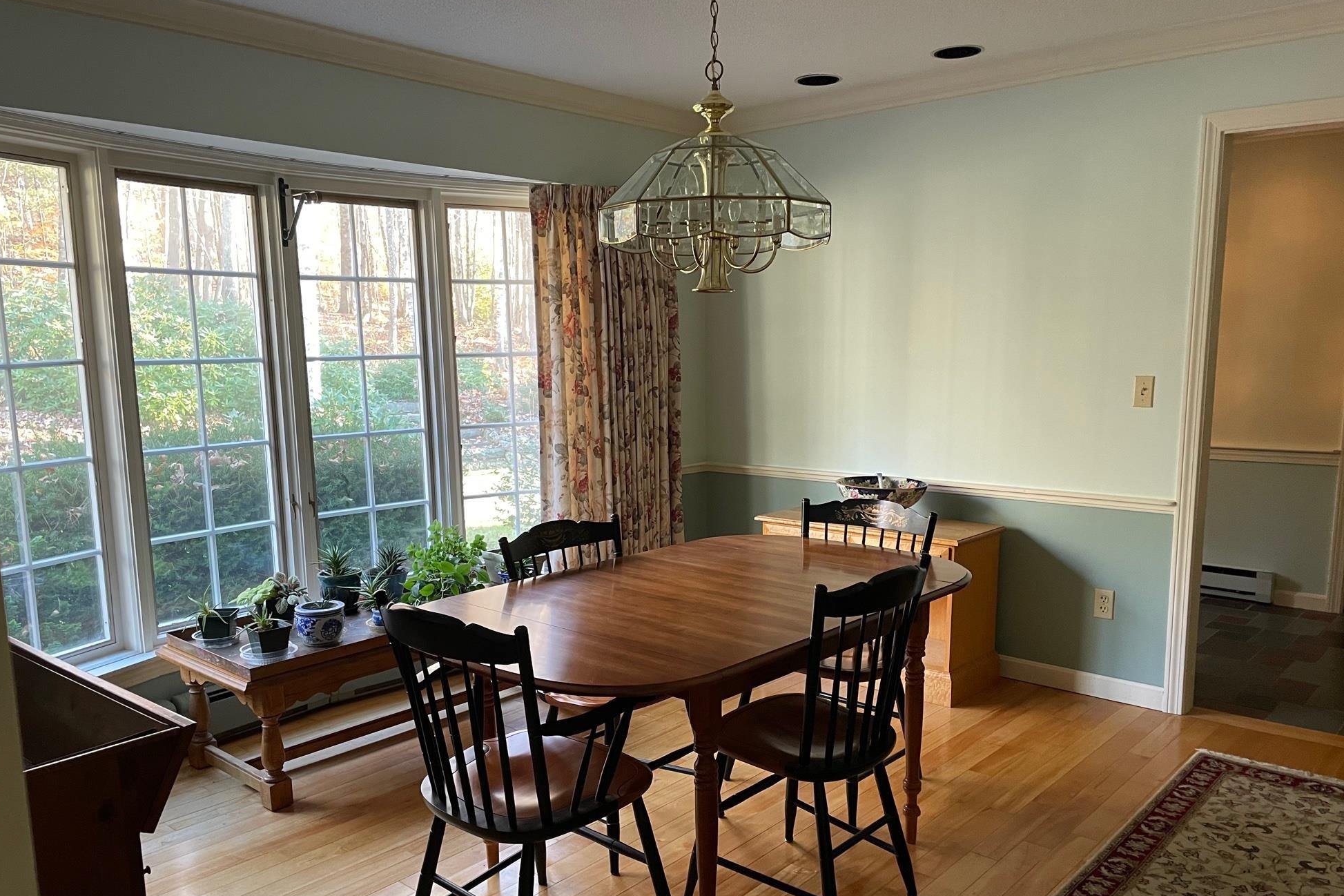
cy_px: 517
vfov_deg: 46.2
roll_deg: +1.3
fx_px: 1045
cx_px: 677
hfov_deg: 65.5
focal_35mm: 28
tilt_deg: -8.9
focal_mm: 4.2
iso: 200
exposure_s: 1/60
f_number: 1.6
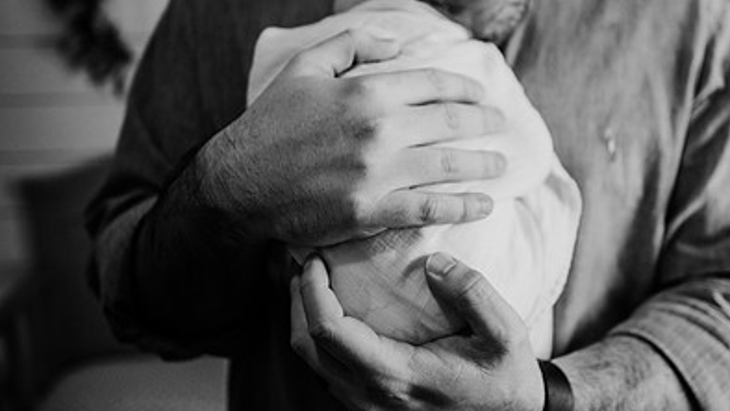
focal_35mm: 37
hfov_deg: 53.6
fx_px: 716
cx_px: 441
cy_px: 151
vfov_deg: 31.9
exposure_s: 1/320
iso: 640
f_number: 2
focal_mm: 24
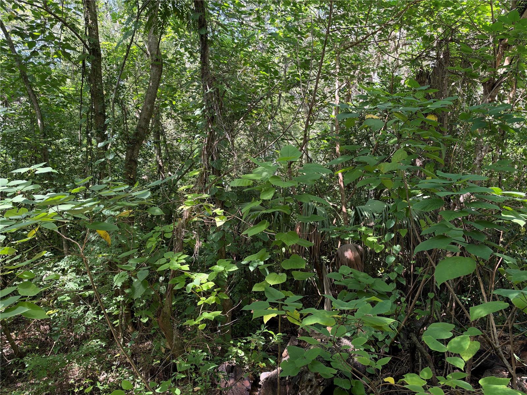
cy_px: 198
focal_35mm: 24
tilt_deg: +5.5
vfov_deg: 56.8
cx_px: 264
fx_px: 365
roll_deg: -0.7
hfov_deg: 71.6
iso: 100
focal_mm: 6.93
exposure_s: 1/121
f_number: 1.8
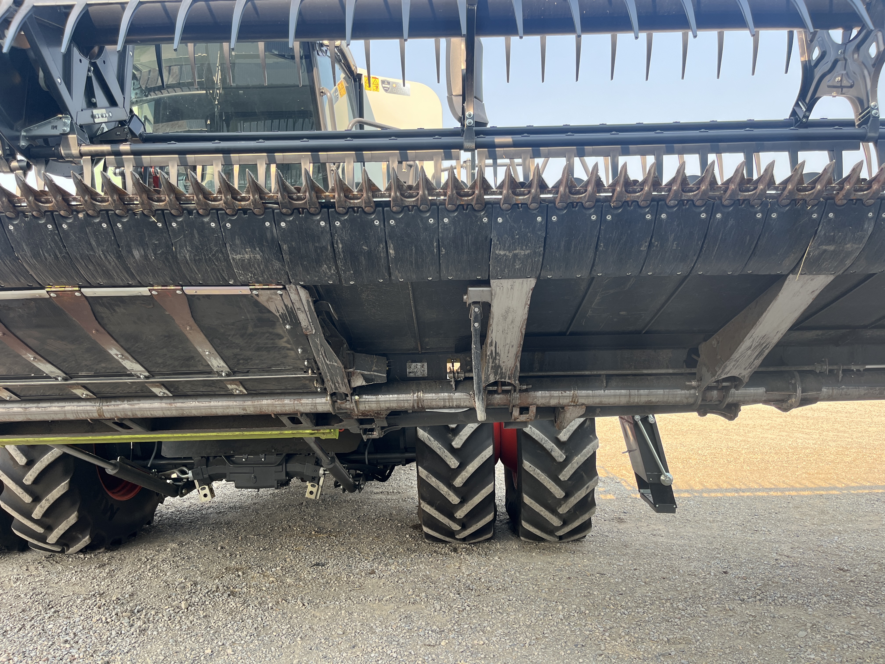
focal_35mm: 26
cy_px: 332
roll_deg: -0.7
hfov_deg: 67.3
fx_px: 665
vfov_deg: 53.1
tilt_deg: +1.1
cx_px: 442
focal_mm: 5.1
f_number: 1.6
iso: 50
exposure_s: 1/463
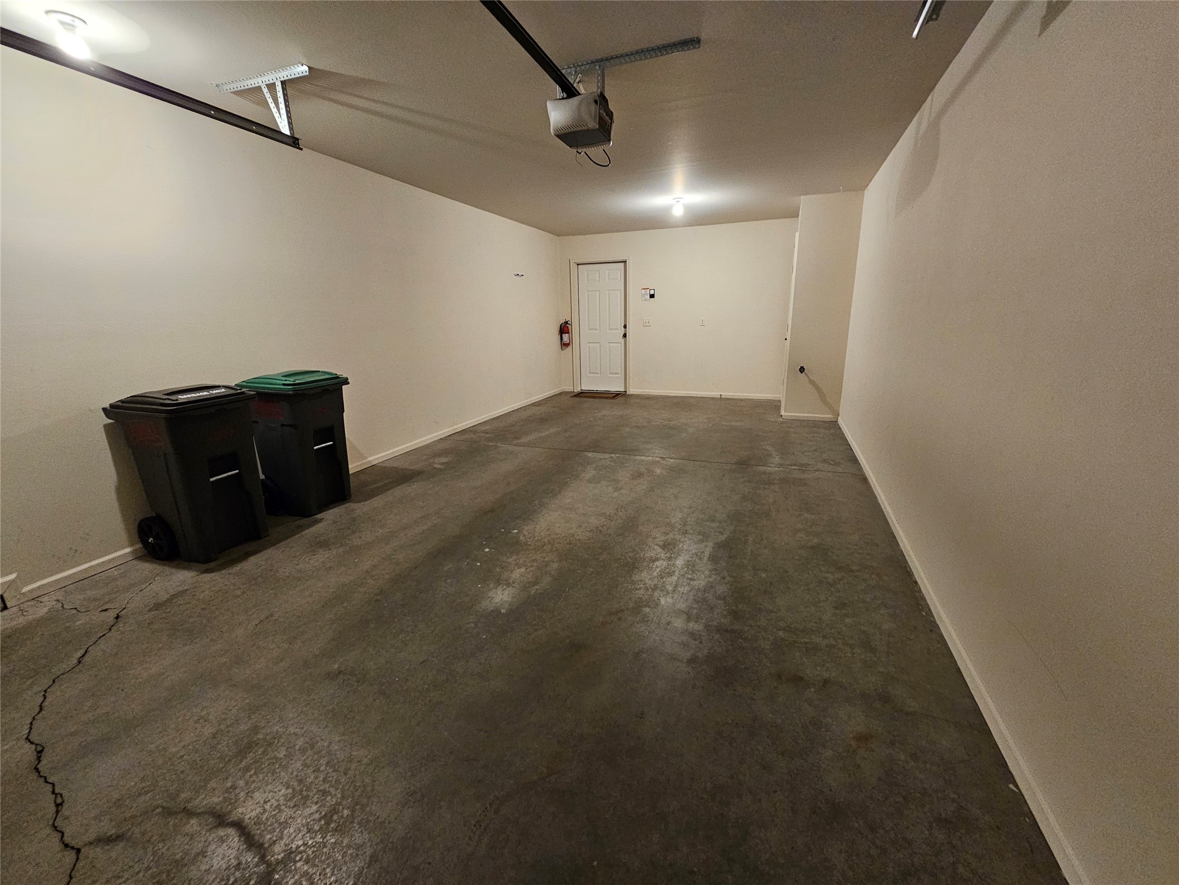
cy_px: 442
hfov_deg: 106.2
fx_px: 443
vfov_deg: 89.9
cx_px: 590
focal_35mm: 13
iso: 500
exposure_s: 1/30
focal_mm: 2.2
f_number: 2.2
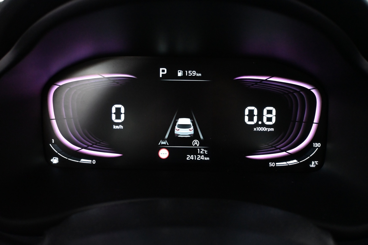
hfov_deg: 56.1
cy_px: 122
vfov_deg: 39.1
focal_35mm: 34
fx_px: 345
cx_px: 184
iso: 5000
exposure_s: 1/60
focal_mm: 22.5
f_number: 4
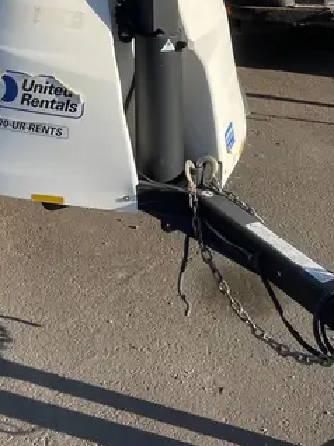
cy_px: -65
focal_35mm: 60
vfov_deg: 28.7
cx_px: 140
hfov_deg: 24.4
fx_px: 773
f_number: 1.6
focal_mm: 4.2
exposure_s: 1/2882
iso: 32
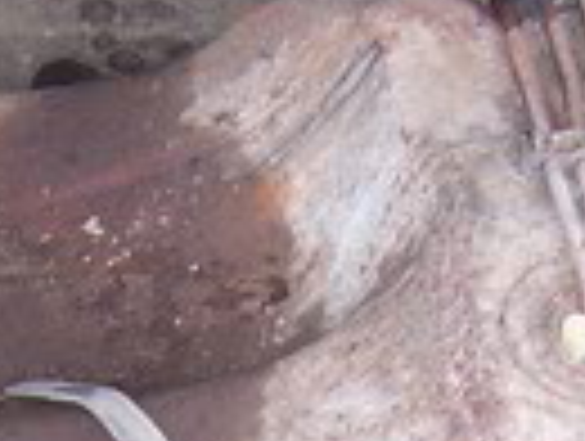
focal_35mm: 167
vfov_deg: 8.6
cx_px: 112
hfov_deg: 11.8
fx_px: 2827
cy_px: 796
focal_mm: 5.6
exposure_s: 1/60
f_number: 2.7
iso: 80
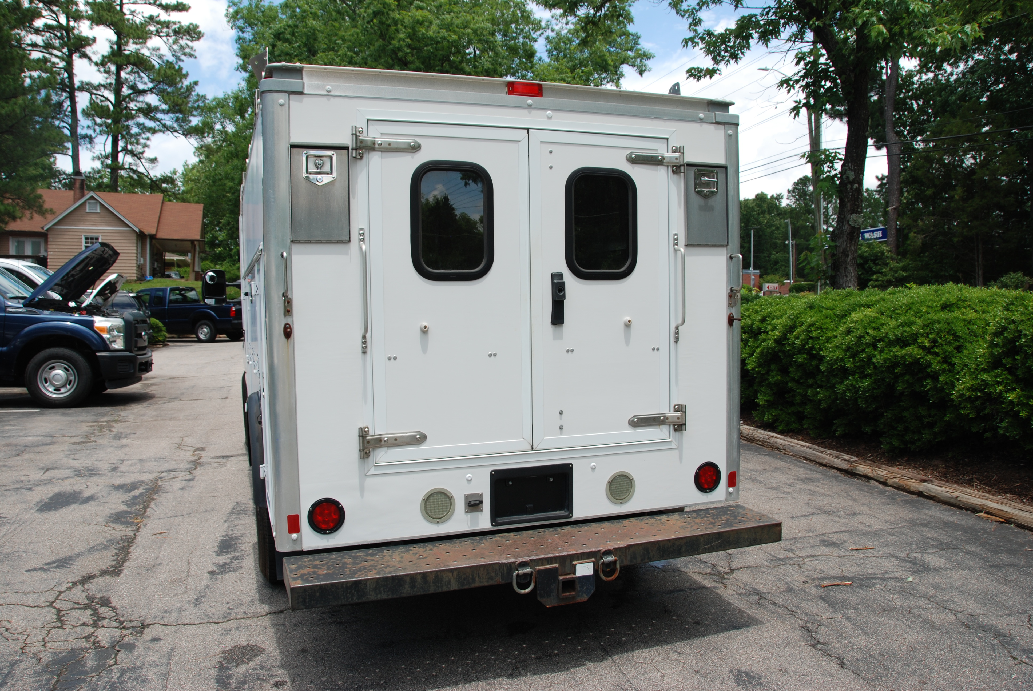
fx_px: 776
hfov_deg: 67.3
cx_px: 516
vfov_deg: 48.0
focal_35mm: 27
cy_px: 346
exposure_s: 1/200
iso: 100
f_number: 7.1
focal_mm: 18
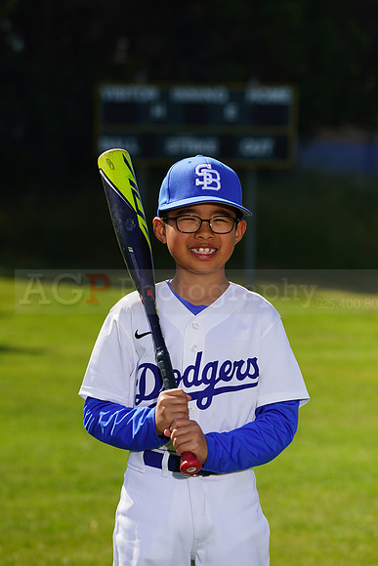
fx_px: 3148
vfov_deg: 10.3
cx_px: 189
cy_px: 283
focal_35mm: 200
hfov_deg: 6.9
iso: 100
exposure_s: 1/250
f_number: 8
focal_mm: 200
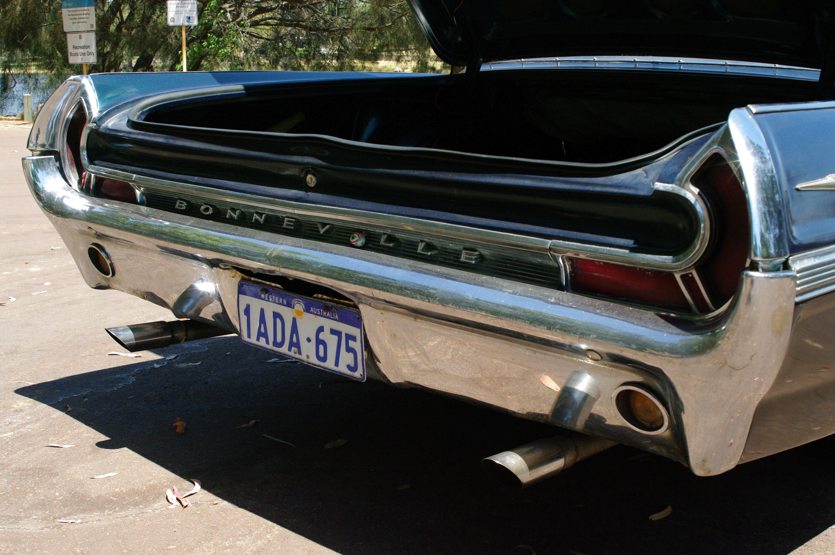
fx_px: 973
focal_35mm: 42
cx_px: 418
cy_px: 278
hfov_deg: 46.4
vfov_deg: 31.8
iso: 1600
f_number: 8
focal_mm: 28
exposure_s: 1/750
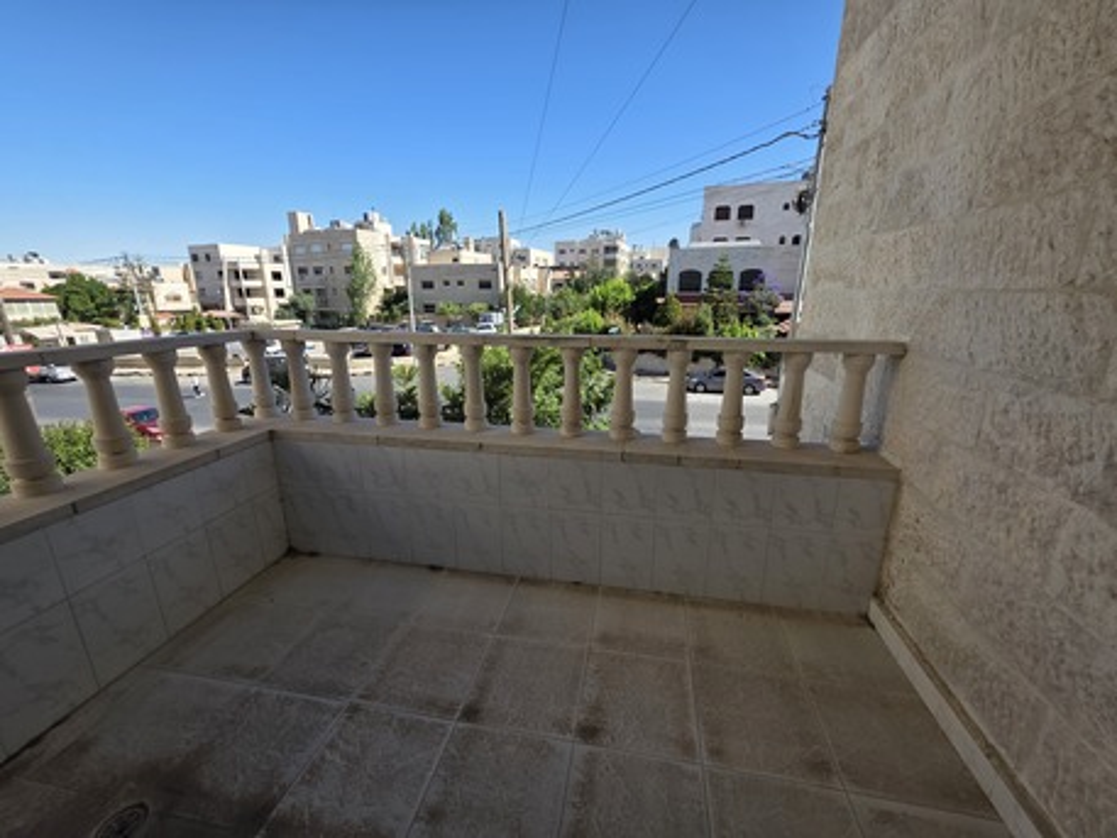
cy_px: 419
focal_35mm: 13
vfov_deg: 89.9
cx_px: 558
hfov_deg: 106.2
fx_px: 420
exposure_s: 1/1286
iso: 40
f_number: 1.9
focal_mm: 2.2
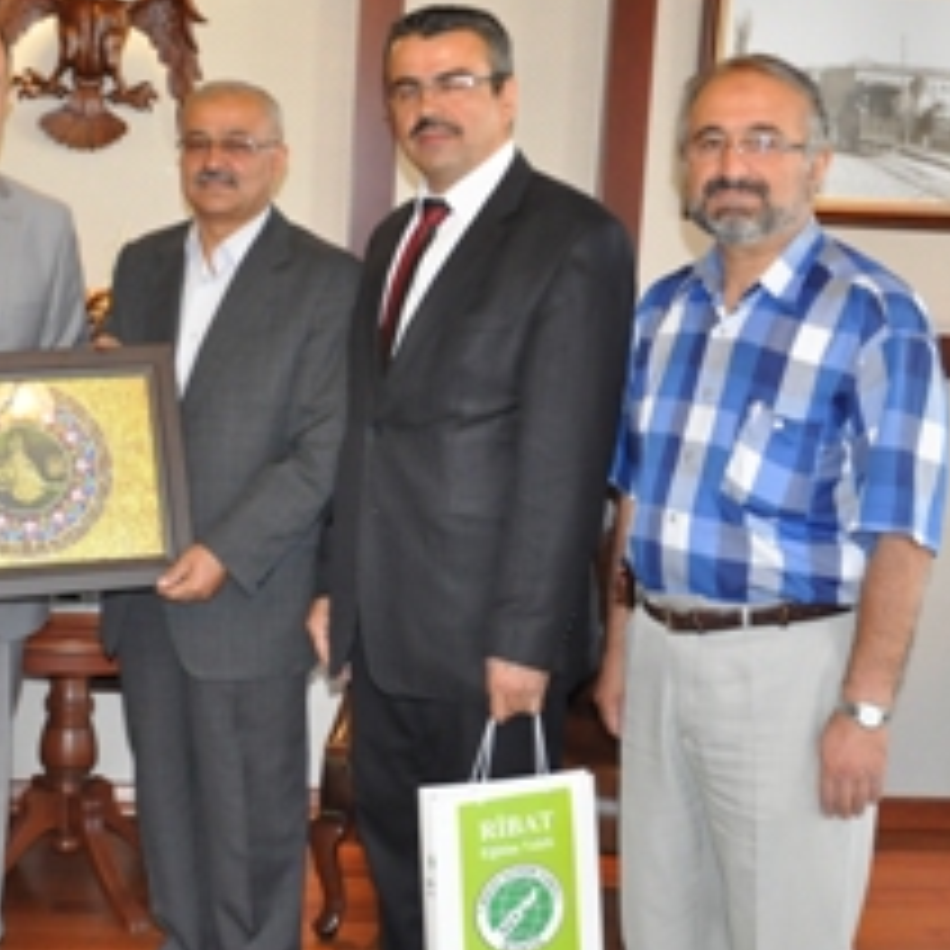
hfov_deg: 29.5
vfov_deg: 30.0
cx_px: 221
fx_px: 1767
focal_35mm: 57
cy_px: 554
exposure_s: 1/60
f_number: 5
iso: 1600
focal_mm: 21
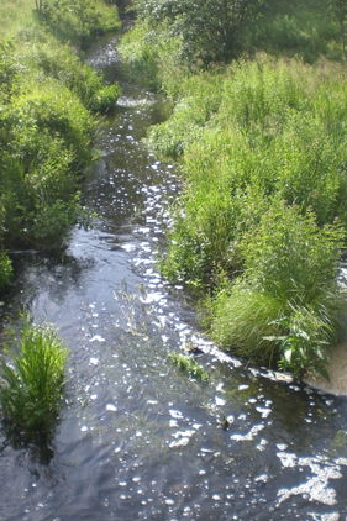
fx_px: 868
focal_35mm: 60
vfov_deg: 33.4
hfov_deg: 22.6
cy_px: 240
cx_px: 198
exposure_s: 1/320
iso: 50
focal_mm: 6.3
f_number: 3.1
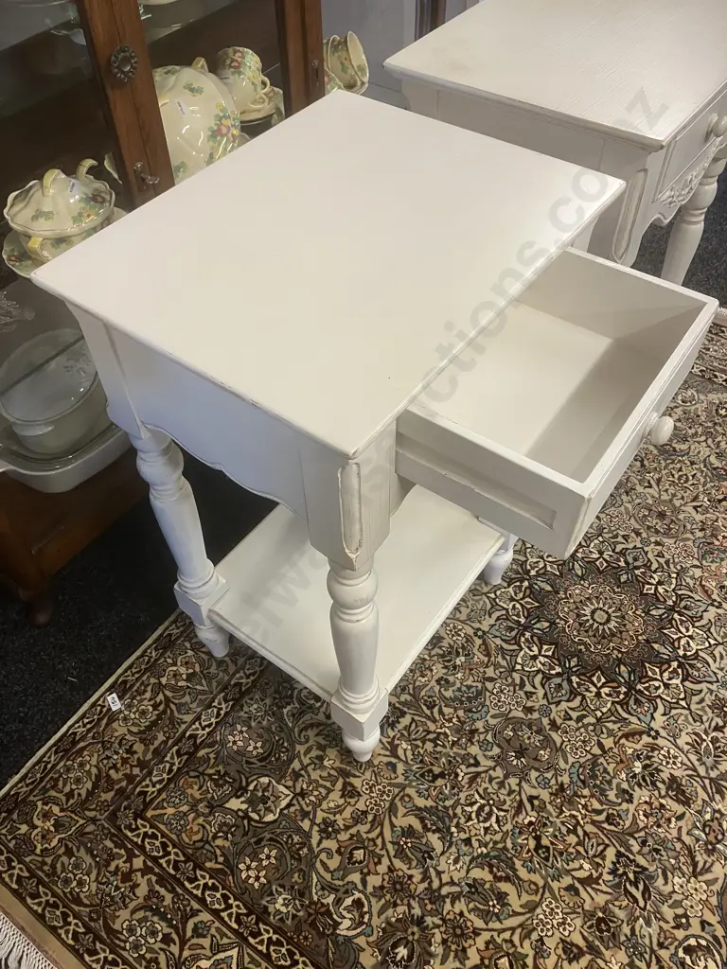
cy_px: 484
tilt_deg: -48.6
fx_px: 784
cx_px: 364
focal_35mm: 28
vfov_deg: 63.4
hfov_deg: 49.7
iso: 125
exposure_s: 1/50
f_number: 1.8
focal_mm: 3.99
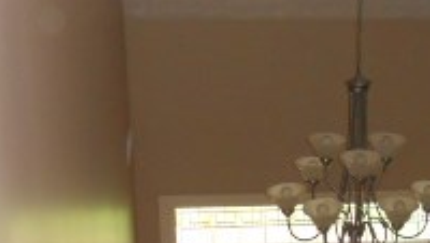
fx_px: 1073
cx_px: 350
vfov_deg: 12.7
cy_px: 273
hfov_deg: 22.3
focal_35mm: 94
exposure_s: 1/25
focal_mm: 4.9
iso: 200
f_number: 3.2
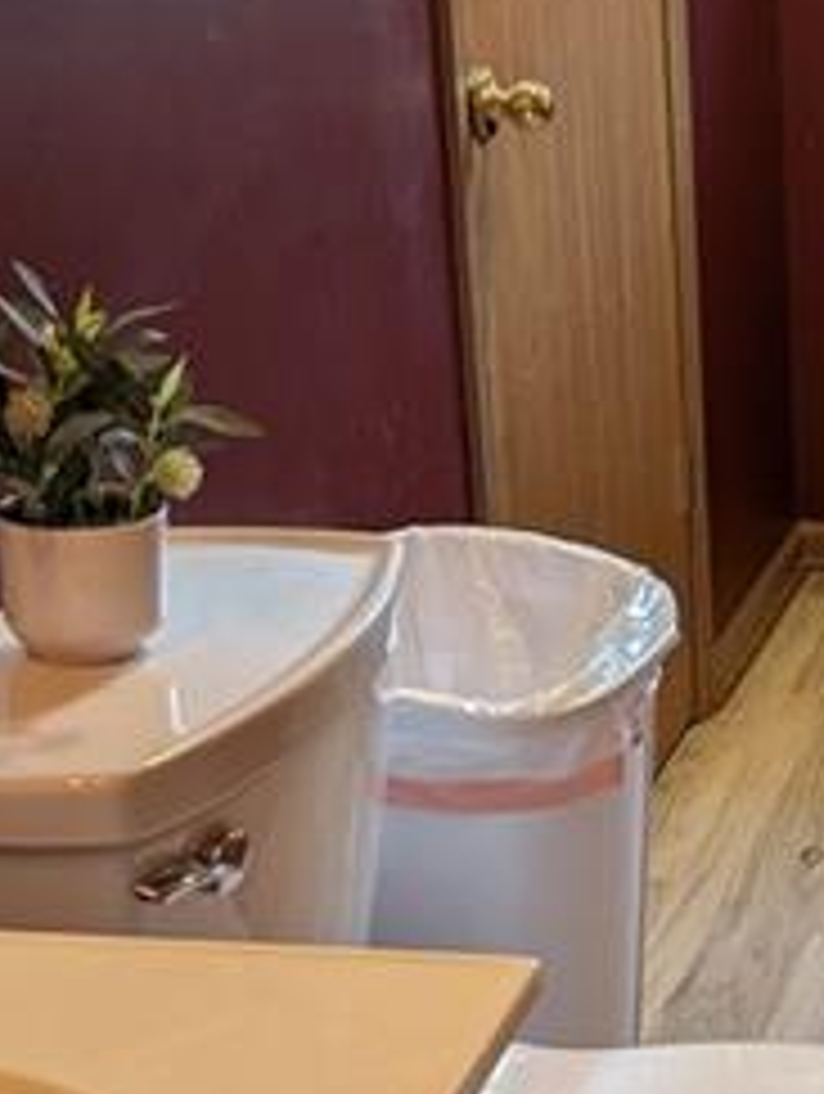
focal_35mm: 76
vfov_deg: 25.5
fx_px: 2406
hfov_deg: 18.6
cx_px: 932
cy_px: 401
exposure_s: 1/24
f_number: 1.68
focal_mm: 6.9
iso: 34
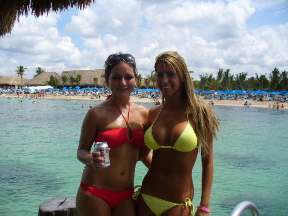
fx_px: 308
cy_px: 108
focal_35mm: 37
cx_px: 144
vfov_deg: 38.7
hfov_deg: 50.1
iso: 80
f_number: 5.6
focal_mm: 6.1
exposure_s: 1/500
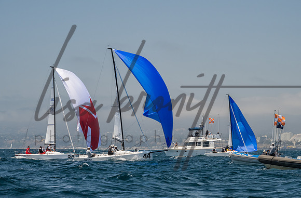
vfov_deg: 11.0
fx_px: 1023
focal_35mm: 123
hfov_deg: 16.7
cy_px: 112
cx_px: 168
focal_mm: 100
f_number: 9
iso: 640
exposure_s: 1/640
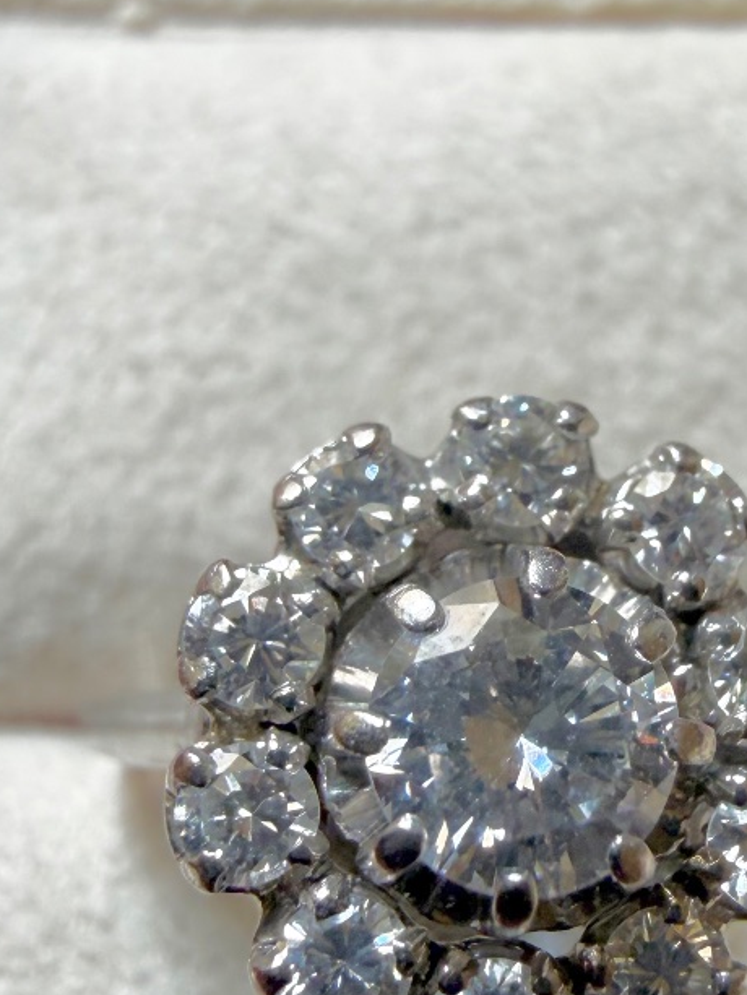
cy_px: 820
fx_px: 1352
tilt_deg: -73.7
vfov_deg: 38.6
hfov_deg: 30.5
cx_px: 526
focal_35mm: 47
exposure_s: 1/100
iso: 125
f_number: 2.2
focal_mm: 2.22
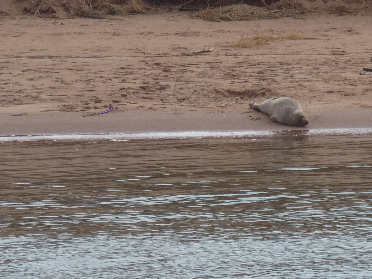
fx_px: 3009
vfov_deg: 5.3
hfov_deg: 7.1
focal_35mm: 280
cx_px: 252
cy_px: 121
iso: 100
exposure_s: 1/320
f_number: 6.9
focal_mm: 21.5
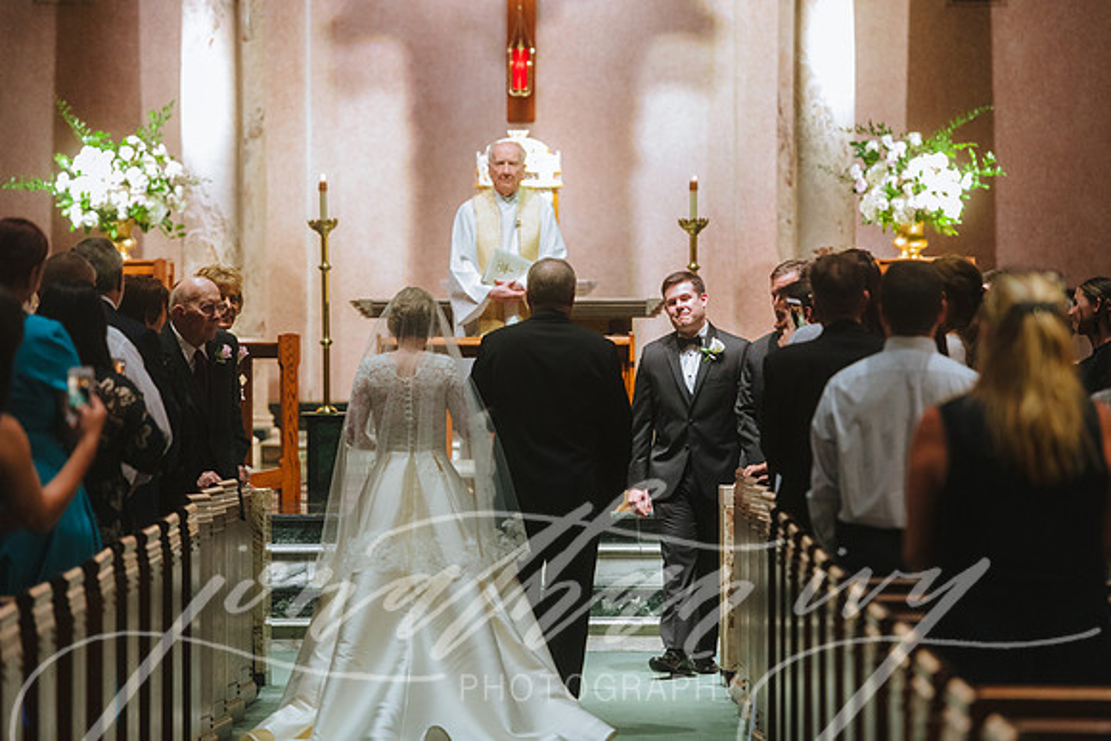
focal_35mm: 180
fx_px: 5556
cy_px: 370
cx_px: 556
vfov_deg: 7.6
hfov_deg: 11.4
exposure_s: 1/125
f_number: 2.8
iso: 5000
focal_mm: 180
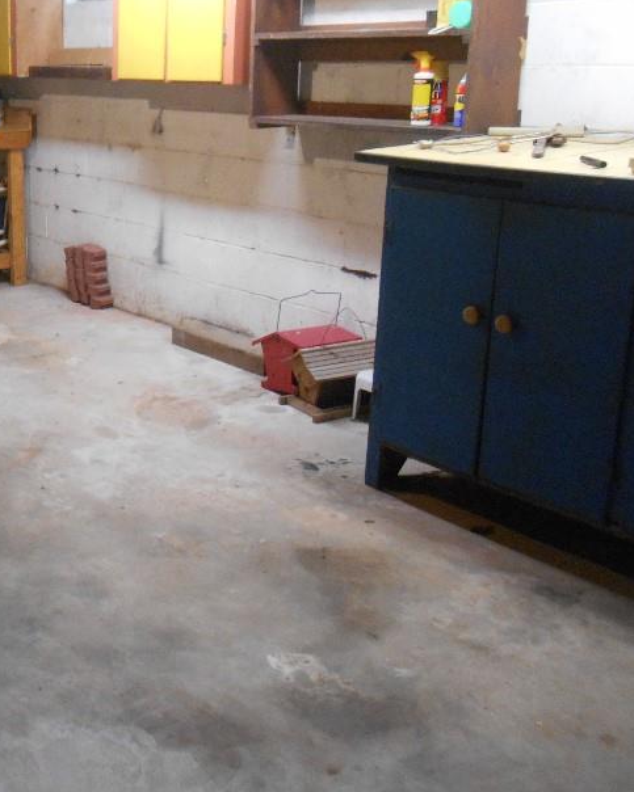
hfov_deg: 31.9
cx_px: -13
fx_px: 1009
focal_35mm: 43
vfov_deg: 42.7
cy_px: 311
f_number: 3.4
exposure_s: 1/15
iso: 400
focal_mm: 4.7
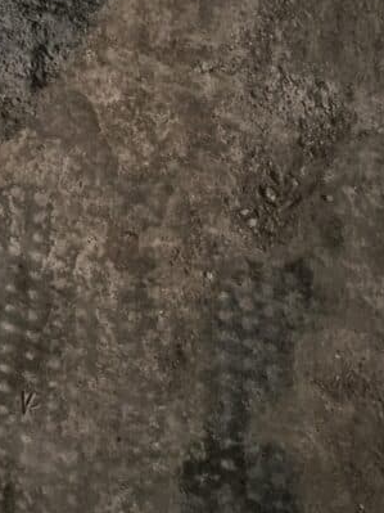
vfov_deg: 12.6
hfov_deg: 10.8
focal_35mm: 118
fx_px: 1746
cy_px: -761
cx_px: -509
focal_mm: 5.4
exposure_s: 1/50
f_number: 1.8
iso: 2000
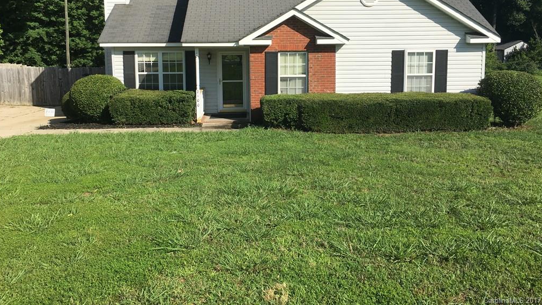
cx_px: 271
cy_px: 100
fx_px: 460
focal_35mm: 32
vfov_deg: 36.3
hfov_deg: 61.0
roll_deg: +0.8
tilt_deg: -5.5
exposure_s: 1/1570
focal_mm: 4.15
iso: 25
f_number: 2.2
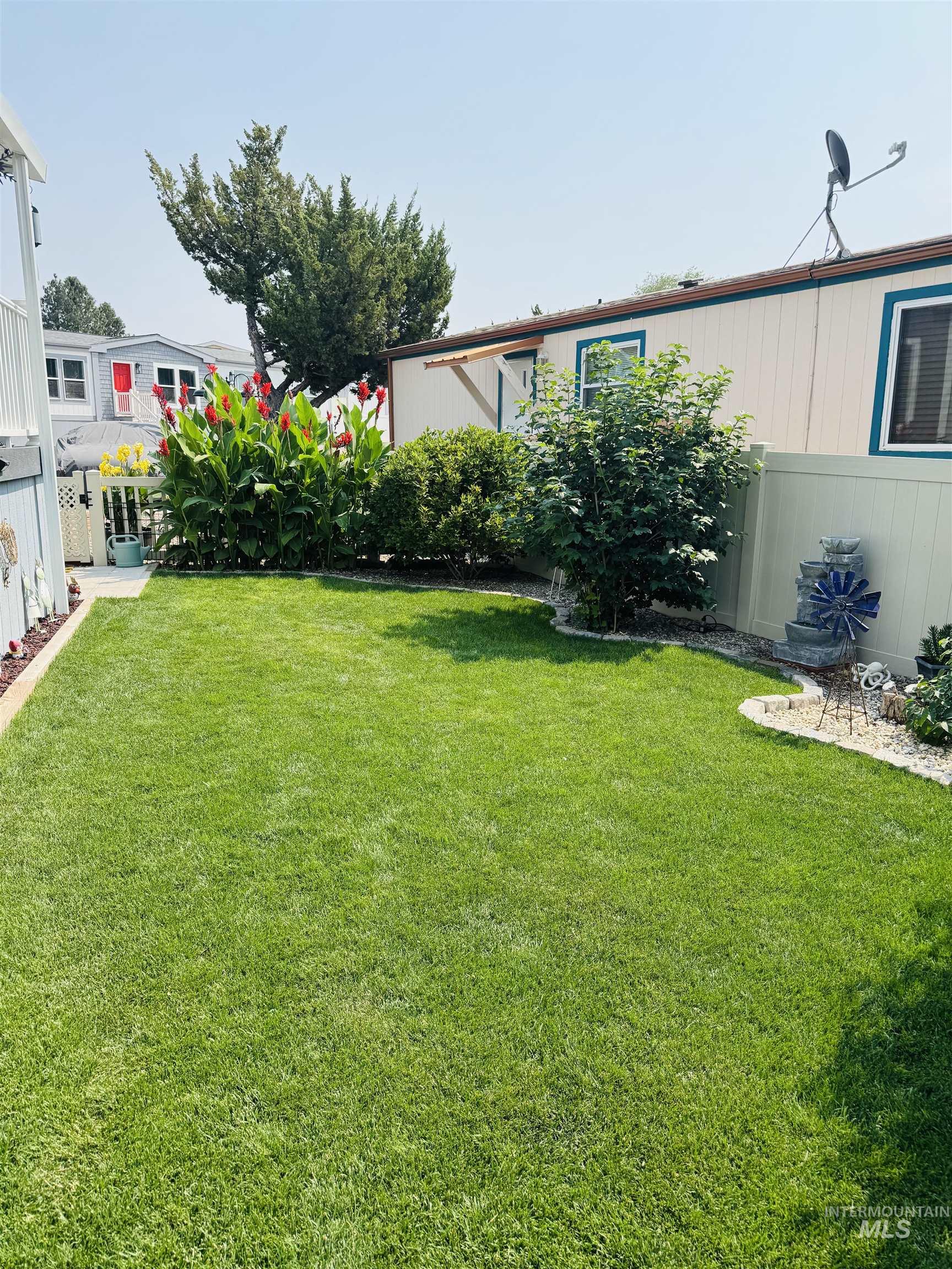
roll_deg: +0.4
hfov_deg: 56.8
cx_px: 476
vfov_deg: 71.6
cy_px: 634
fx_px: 880
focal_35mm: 24
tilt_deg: -11.7
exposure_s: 1/3413
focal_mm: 6.76
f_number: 1.78
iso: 80
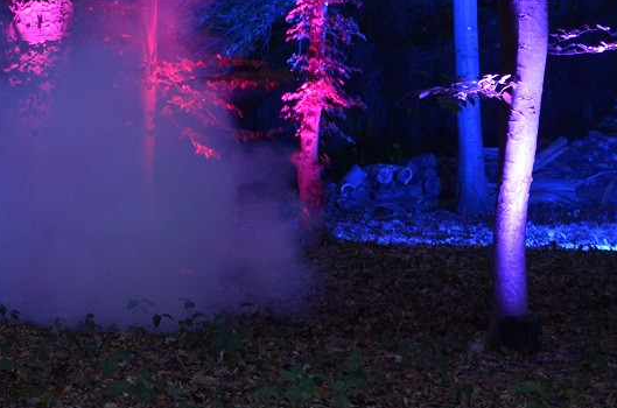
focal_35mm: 153
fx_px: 2618
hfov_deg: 13.4
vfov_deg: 8.8
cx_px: 262
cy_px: -26
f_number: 4.8
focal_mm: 45
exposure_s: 1/2.5
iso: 800
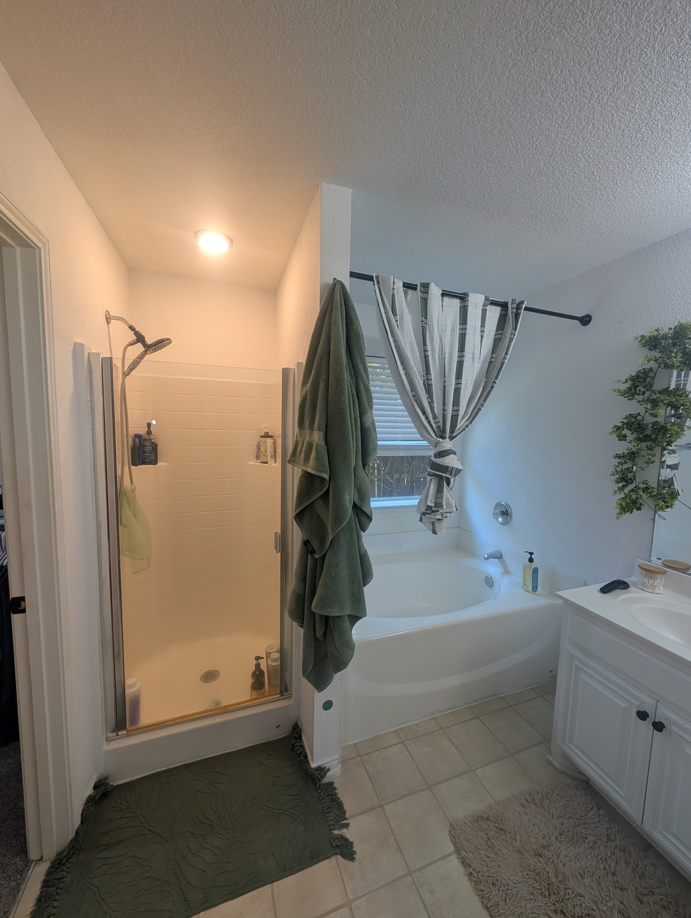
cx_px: 346
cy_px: 459
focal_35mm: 12
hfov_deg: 94.6
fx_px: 319
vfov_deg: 110.5
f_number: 1.7
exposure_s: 1/120
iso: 106
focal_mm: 2.02
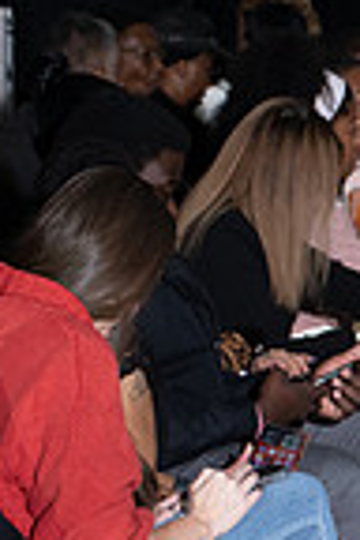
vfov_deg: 7.3
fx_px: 4230
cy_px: 328
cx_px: 851
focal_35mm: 282
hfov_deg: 4.8
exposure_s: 1/160
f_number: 5.6
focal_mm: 70
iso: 1250
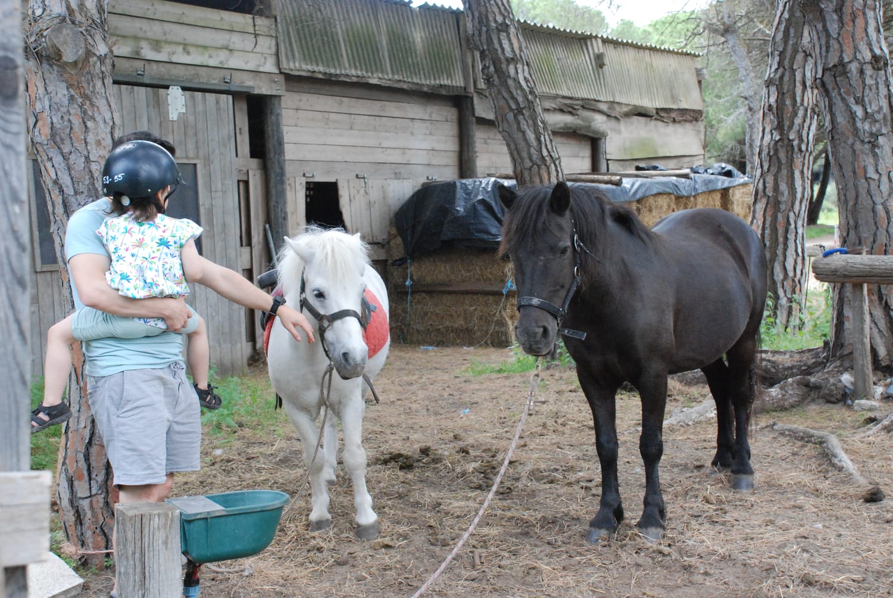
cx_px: 446
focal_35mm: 48
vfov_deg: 28.1
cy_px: 299
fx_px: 1192
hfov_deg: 41.1
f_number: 6.3
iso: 1600
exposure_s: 1/160
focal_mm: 32
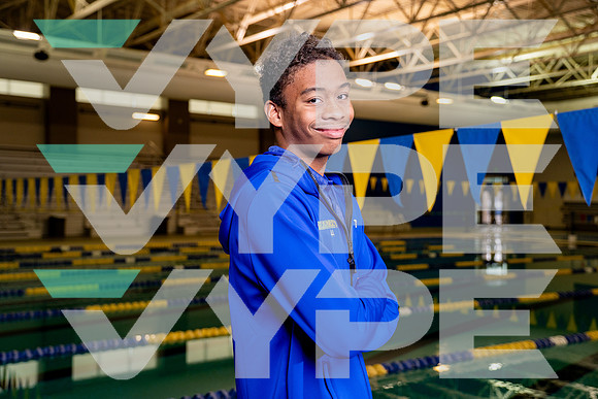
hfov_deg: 45.4
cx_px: 299
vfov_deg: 31.2
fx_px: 714
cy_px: 200
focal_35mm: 43
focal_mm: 43
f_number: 4
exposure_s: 1/200
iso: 400
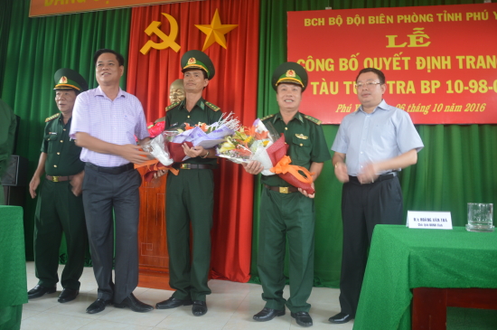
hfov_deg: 67.5
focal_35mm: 27
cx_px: 248
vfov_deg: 47.8
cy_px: 165
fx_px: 372
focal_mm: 18
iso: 200
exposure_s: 1/20
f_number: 3.5
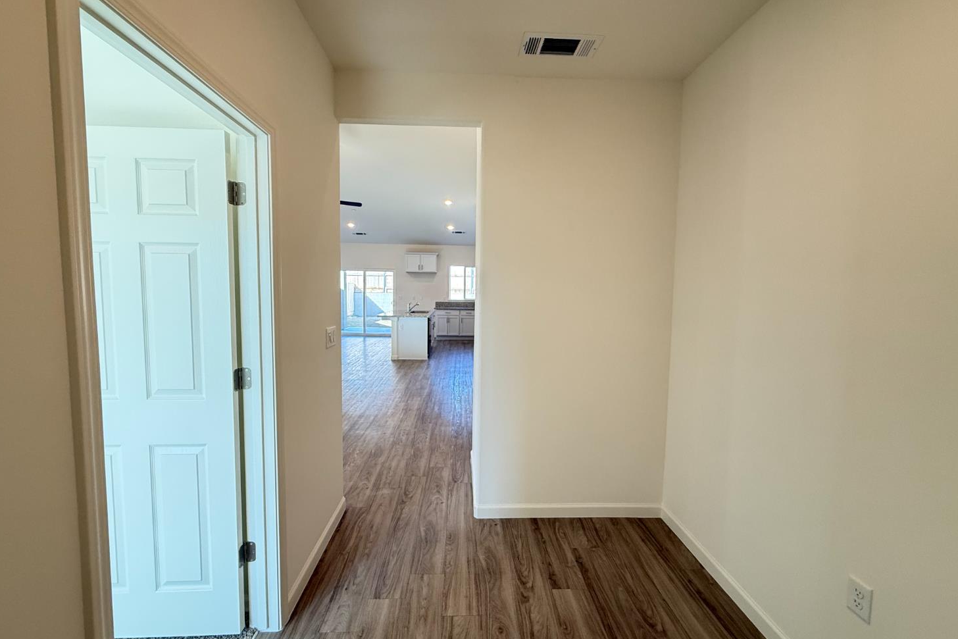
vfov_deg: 77.3
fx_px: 399
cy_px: 317
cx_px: 476
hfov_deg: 100.4
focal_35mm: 15
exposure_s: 1/120
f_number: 2.2
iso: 250
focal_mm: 2.22
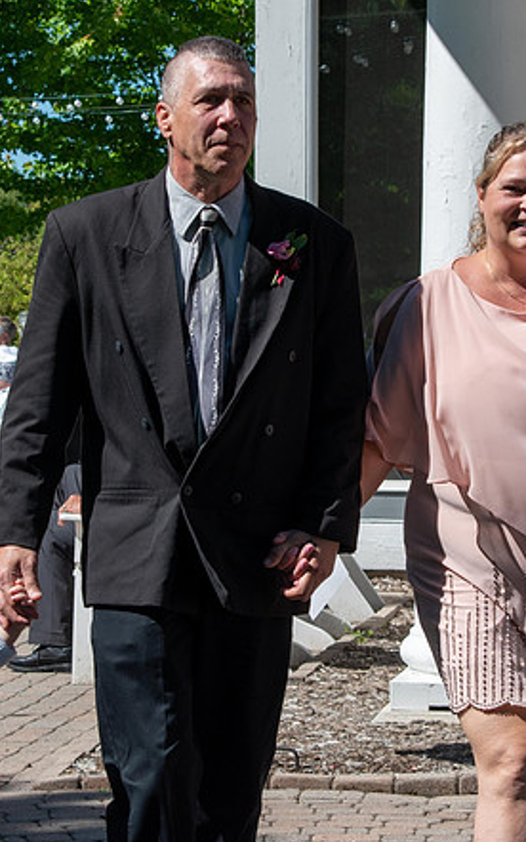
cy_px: 353
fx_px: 3397
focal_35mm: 148
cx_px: 335
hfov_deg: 8.9
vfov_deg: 14.1
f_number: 10
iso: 200
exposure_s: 1/500
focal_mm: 55
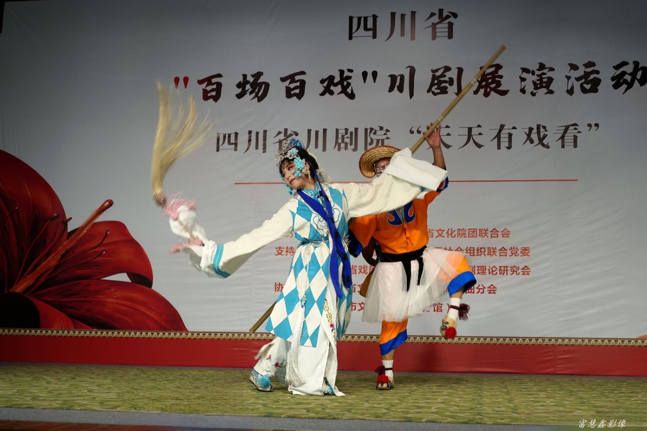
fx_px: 593
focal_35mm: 33
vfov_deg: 40.0
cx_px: 324
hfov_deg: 57.2
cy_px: 216
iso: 320
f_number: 4
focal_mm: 33
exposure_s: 1/160
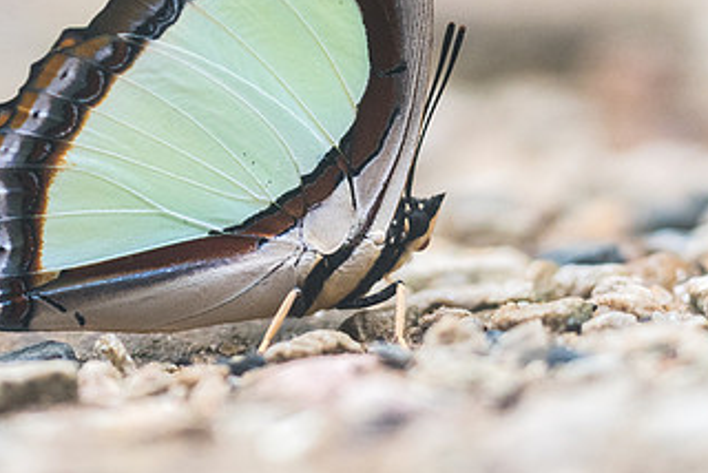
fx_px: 10000
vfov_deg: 2.7
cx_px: 284
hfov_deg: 4.1
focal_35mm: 508
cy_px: 186
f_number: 3.3
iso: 800
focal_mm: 150
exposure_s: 1/1250
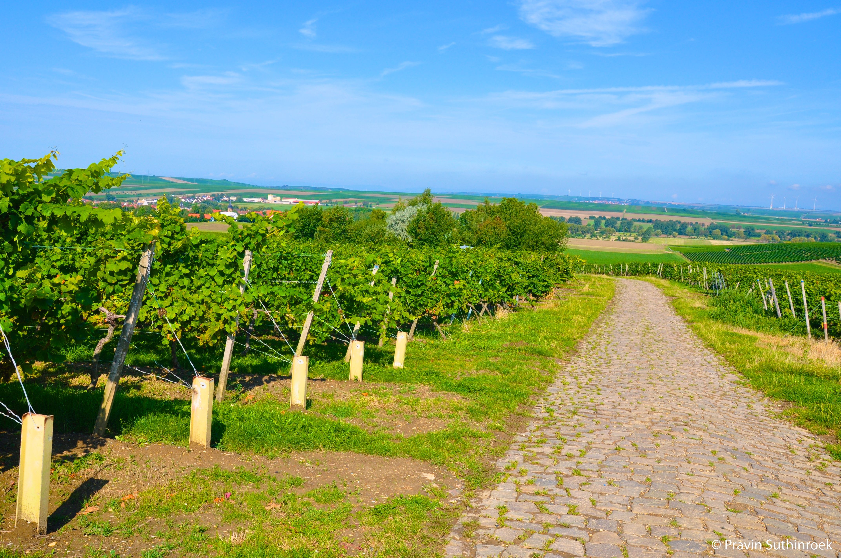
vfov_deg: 39.9
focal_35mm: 33
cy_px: 279
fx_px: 770
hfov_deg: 57.3
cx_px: 420
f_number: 10
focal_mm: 22
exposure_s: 1/320
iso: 200
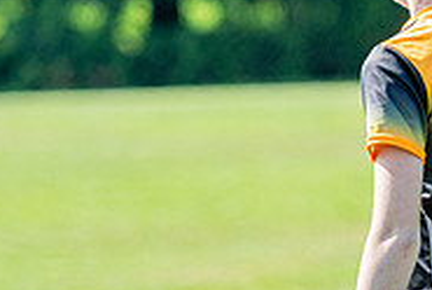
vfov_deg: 1.8
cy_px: 174
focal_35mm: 774
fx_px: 9303
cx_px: 549
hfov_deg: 2.7
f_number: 3.2
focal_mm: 165
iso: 200
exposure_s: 1/1600
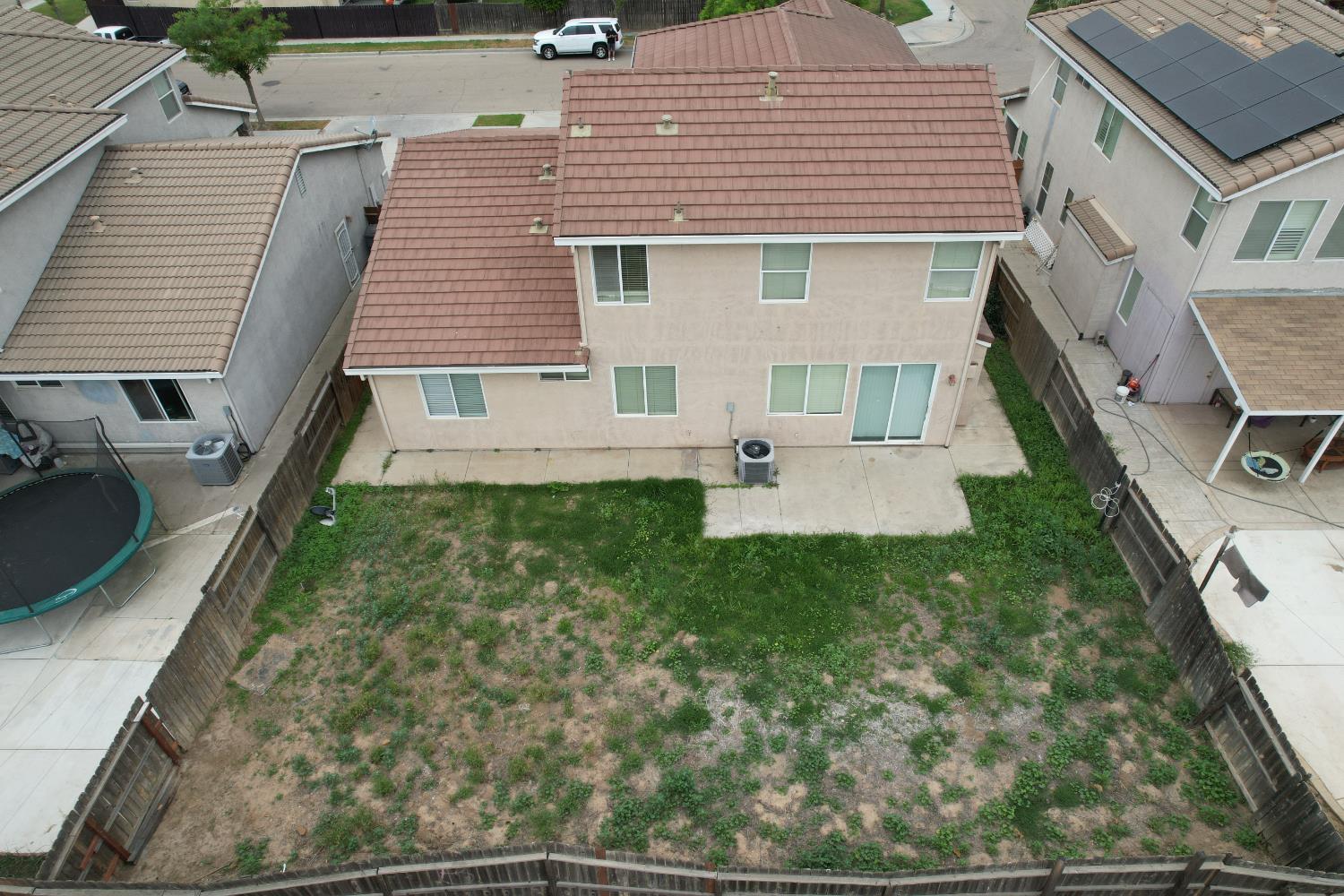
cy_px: 448
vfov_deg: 57.2
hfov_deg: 78.6
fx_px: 821
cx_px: 672
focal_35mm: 22
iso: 100
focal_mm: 8.38
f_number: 2.8
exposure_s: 1/640
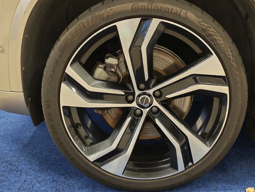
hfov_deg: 42.9
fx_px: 324
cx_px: 143
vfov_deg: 32.9
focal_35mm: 44
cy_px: 97
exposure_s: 1/100
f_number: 1.9
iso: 994
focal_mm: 6.12
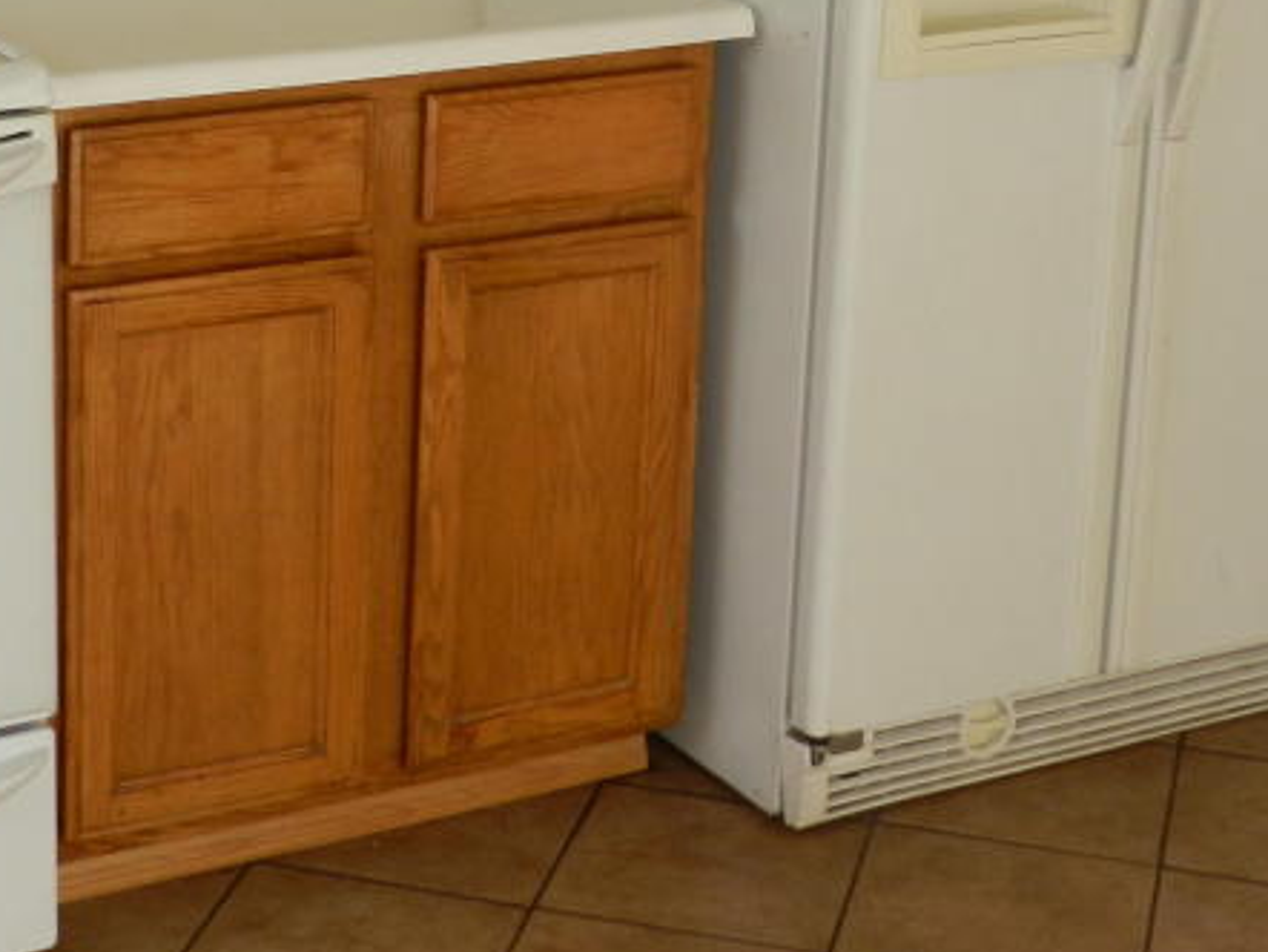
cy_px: -37
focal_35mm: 88
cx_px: 465
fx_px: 3225
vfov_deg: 16.4
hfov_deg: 22.2
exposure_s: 1/125
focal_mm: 6.7
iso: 160
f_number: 4
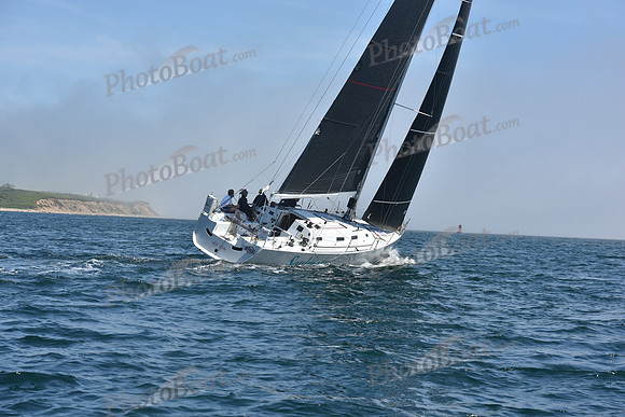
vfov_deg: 19.5
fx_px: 1216
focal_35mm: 70
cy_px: 208
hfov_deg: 28.8
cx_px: 312
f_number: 8
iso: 320
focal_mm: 70
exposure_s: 1/1600
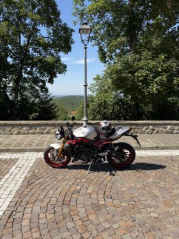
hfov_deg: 56.8
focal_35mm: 24
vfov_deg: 71.6
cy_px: 120
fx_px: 165
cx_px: 90
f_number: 1.78
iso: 80
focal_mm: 6.76
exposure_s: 1/3425
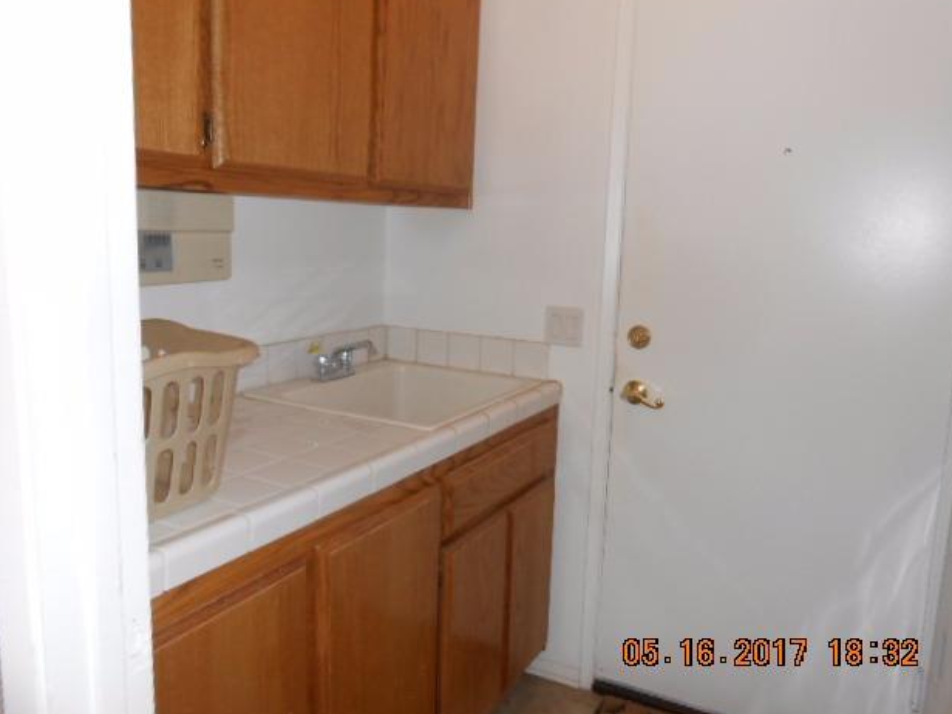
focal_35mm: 27
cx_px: 467
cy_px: 354
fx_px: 743
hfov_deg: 65.3
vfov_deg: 51.4
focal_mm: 4.6
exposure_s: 1/25
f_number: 3.5
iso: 200
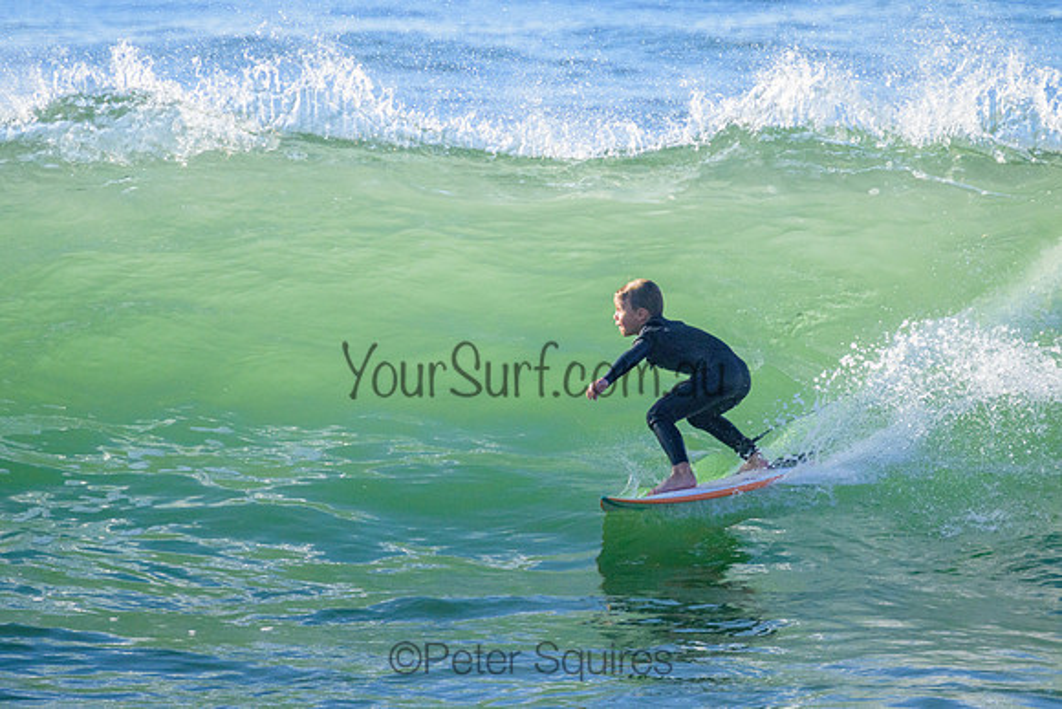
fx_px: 27938
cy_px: 289
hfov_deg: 2.2
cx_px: 523
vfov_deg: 1.5
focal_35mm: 947
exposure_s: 1/2000
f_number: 11
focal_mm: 800
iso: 1400
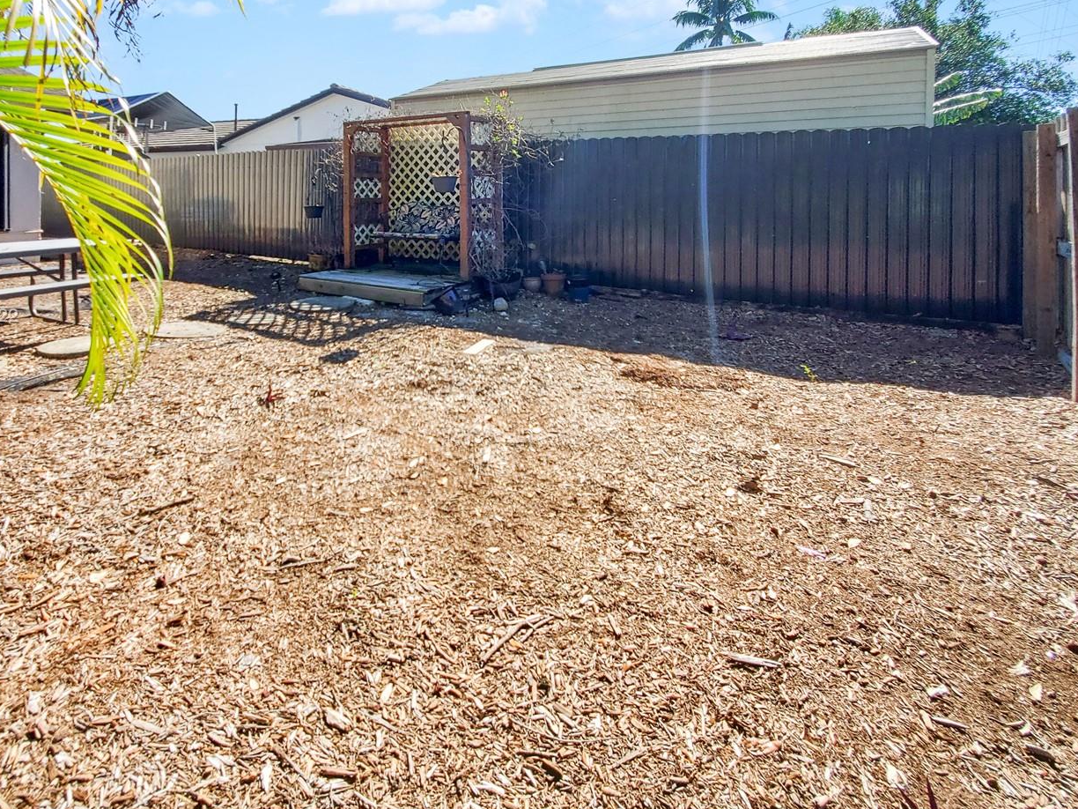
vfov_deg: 73.8
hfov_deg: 90.1
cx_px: 441
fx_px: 529
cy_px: 317
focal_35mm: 17
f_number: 2.2
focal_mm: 1.8
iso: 50
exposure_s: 1/852
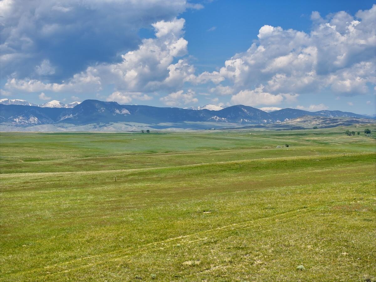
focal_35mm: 70
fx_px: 760
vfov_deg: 21.0
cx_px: 188
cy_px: 141
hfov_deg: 27.8
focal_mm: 19.35
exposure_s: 1/1250
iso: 100
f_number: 2.8
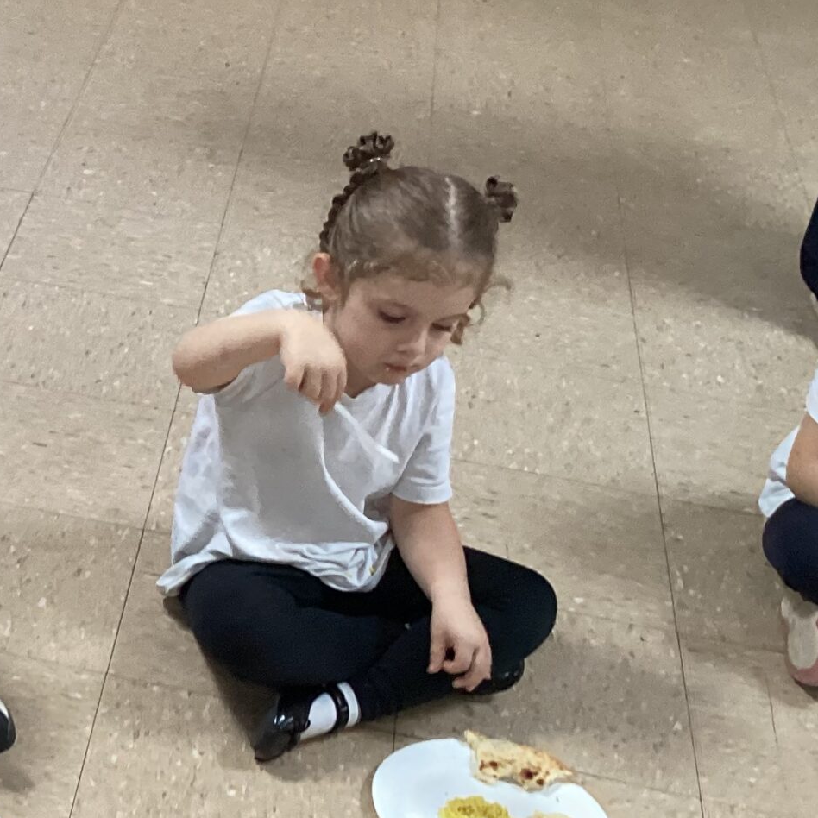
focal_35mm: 74
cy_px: 480
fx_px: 1978
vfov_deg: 23.3
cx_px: -245
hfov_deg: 21.2
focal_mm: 3.3
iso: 200
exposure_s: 1/50
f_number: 2.4
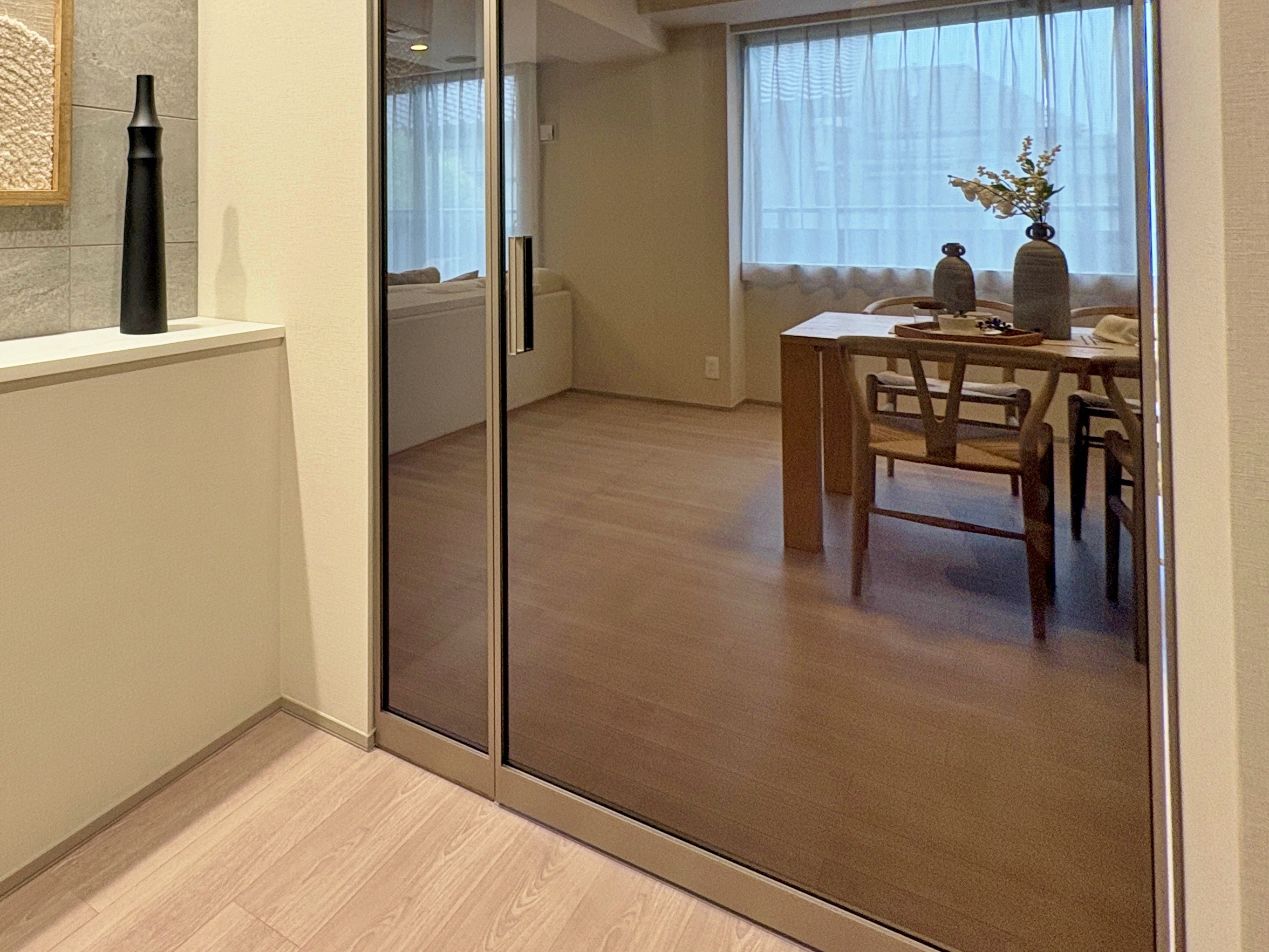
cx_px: 320
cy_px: 194
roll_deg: +1.2
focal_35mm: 24
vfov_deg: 53.2
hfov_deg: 67.2
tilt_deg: +1.7
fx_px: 880
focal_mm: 2.22
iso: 200
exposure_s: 1/50
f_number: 2.2
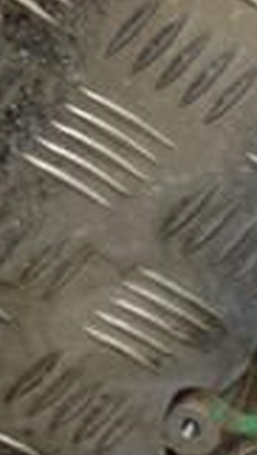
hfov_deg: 4.9
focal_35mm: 234
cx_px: 822
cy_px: 489
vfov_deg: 9.1
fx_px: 2825
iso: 800
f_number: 6.3
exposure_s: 1/200
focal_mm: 40
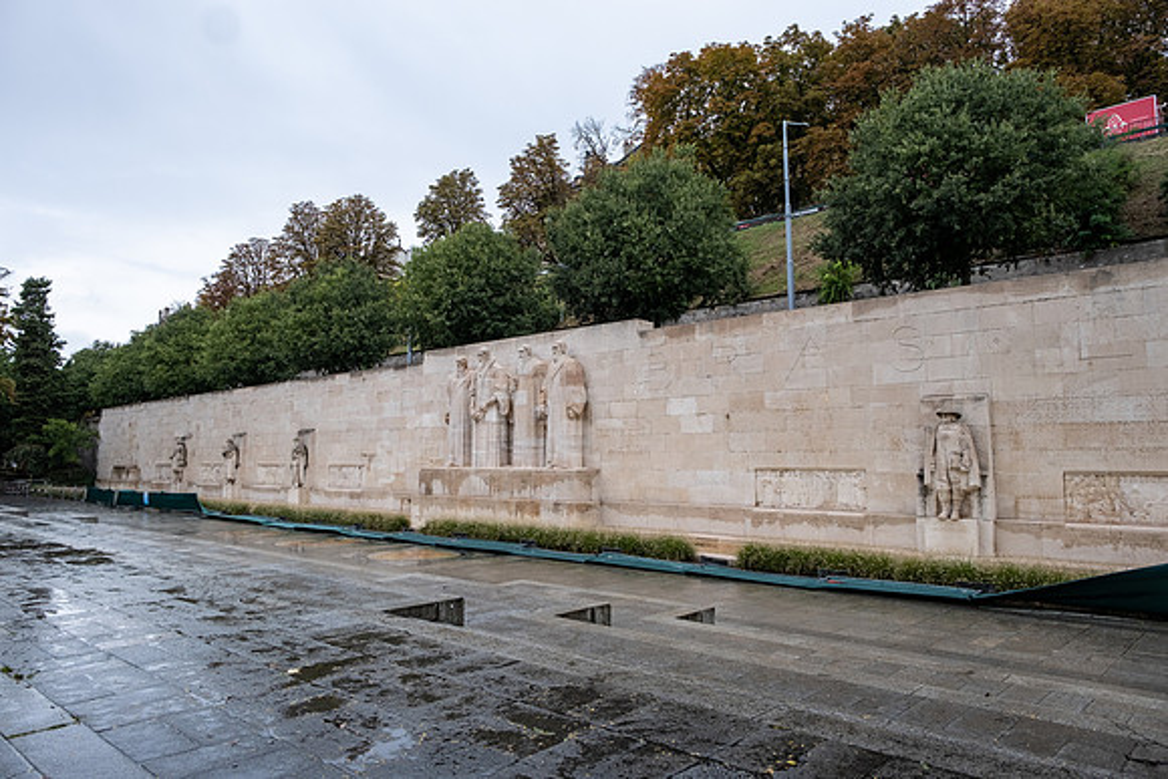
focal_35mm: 24
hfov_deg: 73.7
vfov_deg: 53.2
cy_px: 390
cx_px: 584
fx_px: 779
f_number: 5
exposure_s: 1/450
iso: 320
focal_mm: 16
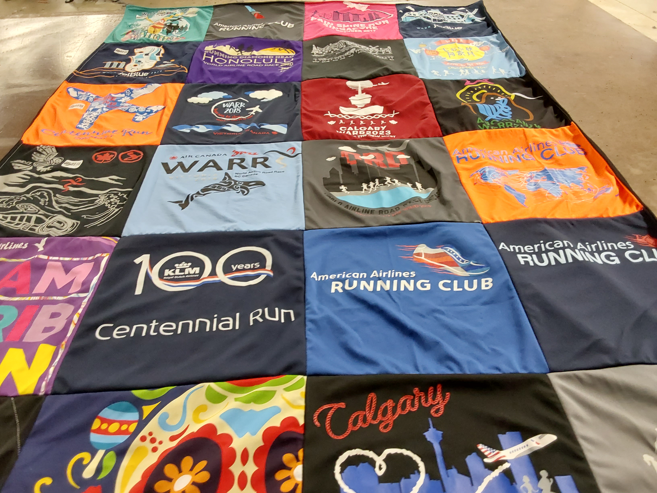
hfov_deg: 63.4
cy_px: 246
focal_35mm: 28
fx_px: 531
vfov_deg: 49.7
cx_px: 328
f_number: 1.9
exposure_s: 1/60
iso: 200
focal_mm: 2.91
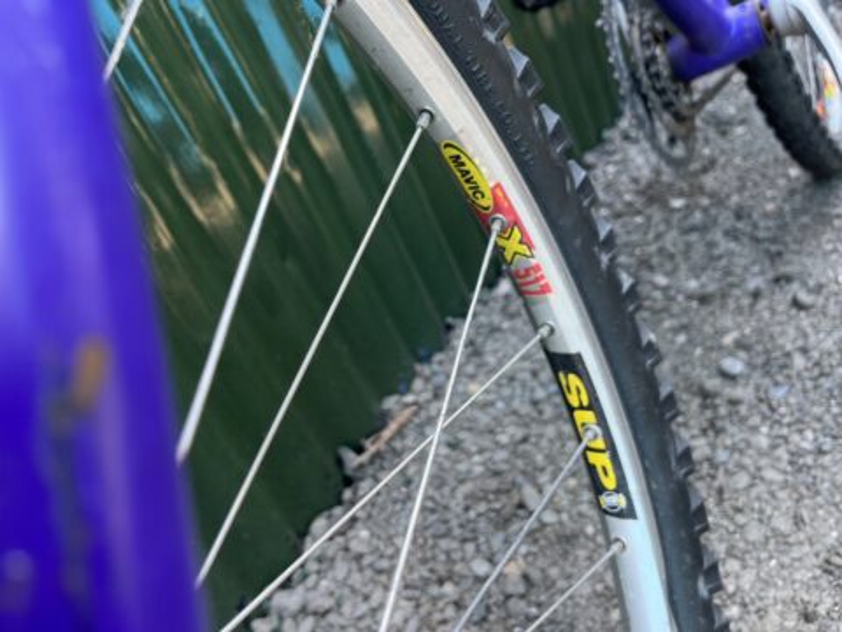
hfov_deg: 67.3
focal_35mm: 26
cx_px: 421
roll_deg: +27.9
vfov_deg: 53.1
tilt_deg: -24.1
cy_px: 316
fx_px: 632
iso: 64
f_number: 1.6
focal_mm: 5.1
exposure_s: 1/121
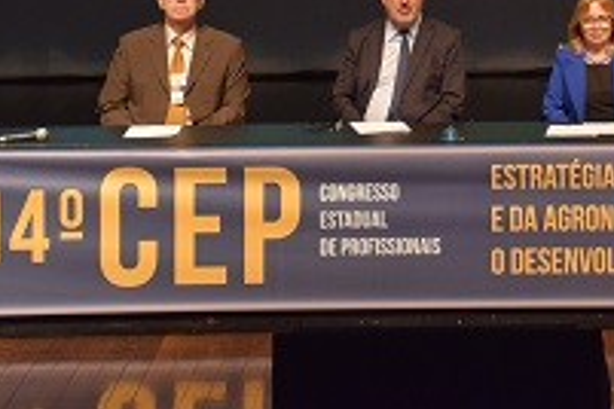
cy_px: -198
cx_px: 641
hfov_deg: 9.1
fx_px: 3820
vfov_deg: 6.1
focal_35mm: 224
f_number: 4.8
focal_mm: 50
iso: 1400
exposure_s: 1/60
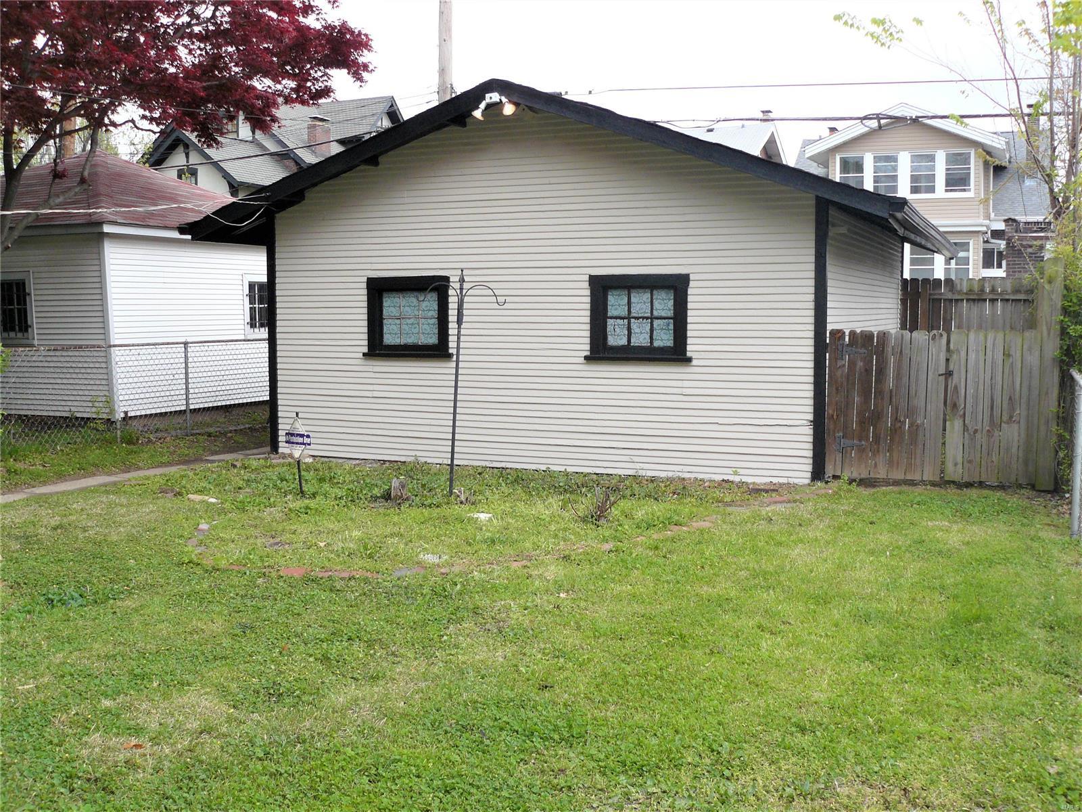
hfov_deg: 51.4
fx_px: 1125
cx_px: 541
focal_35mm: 36
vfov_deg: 39.7
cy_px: 406
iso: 100
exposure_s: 1/125
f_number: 4
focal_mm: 6
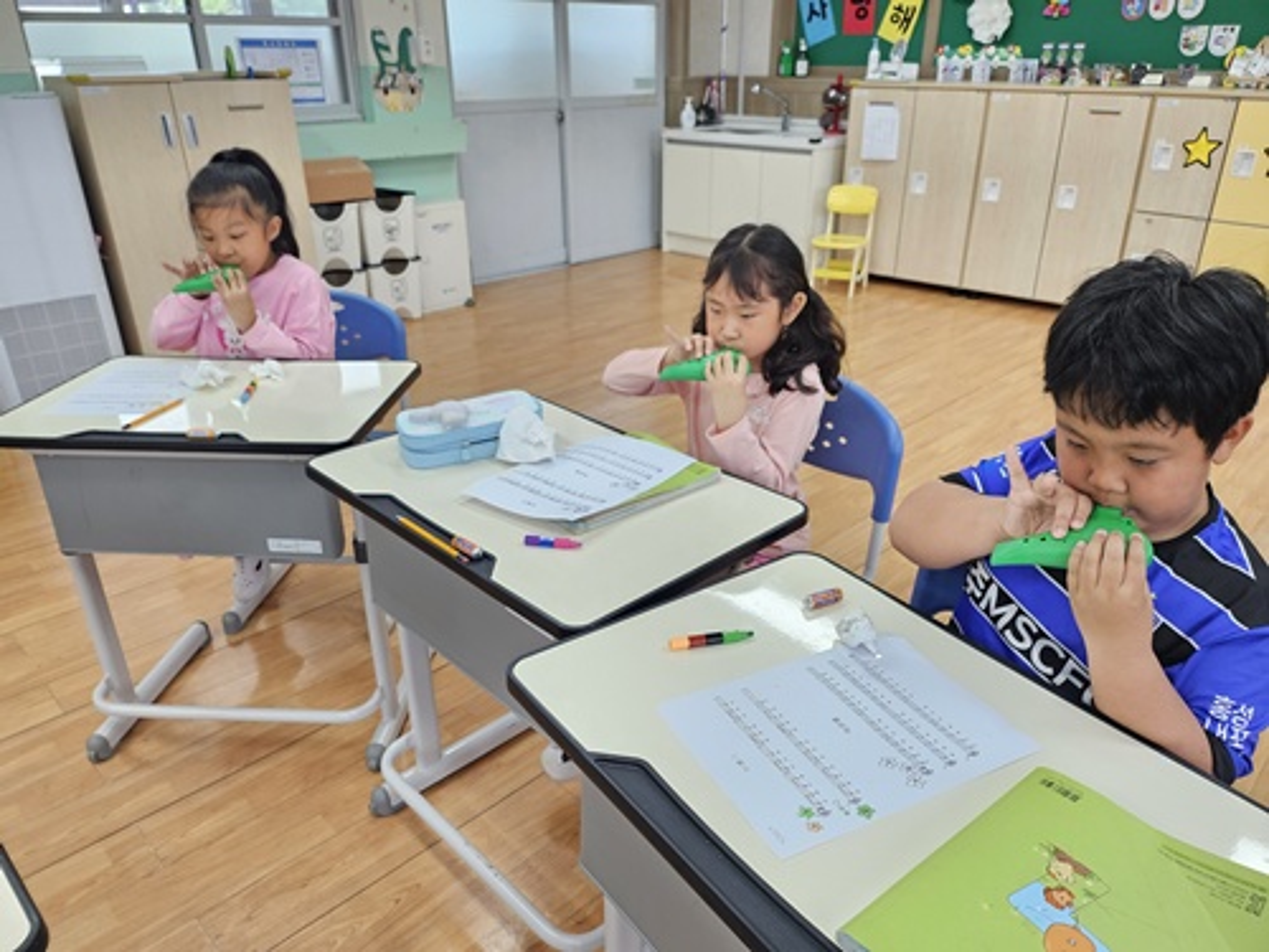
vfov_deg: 56.8
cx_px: 634
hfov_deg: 71.6
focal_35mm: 24
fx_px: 880
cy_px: 476
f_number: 1.8
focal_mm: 5
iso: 160
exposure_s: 1/120
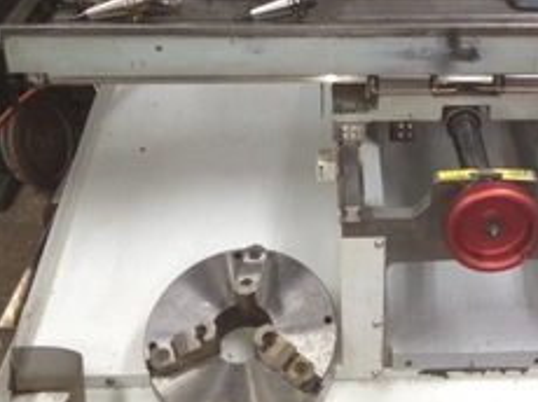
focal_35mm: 61
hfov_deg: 31.4
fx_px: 947
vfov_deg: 23.5
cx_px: 374
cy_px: 68
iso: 200
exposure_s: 1/20
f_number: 2.4
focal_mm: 4.28
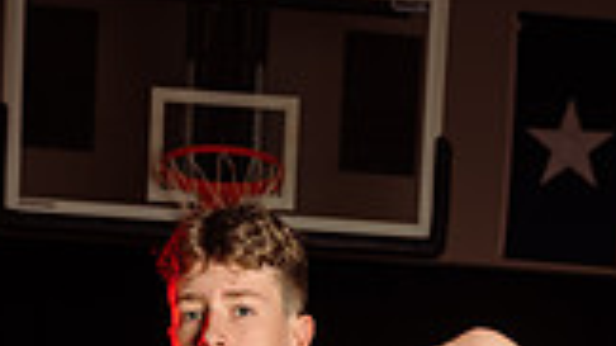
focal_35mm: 96
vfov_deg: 10.9
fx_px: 1568
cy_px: 806
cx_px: 300
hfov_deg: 22.2
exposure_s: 1/250
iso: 200
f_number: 5
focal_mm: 33
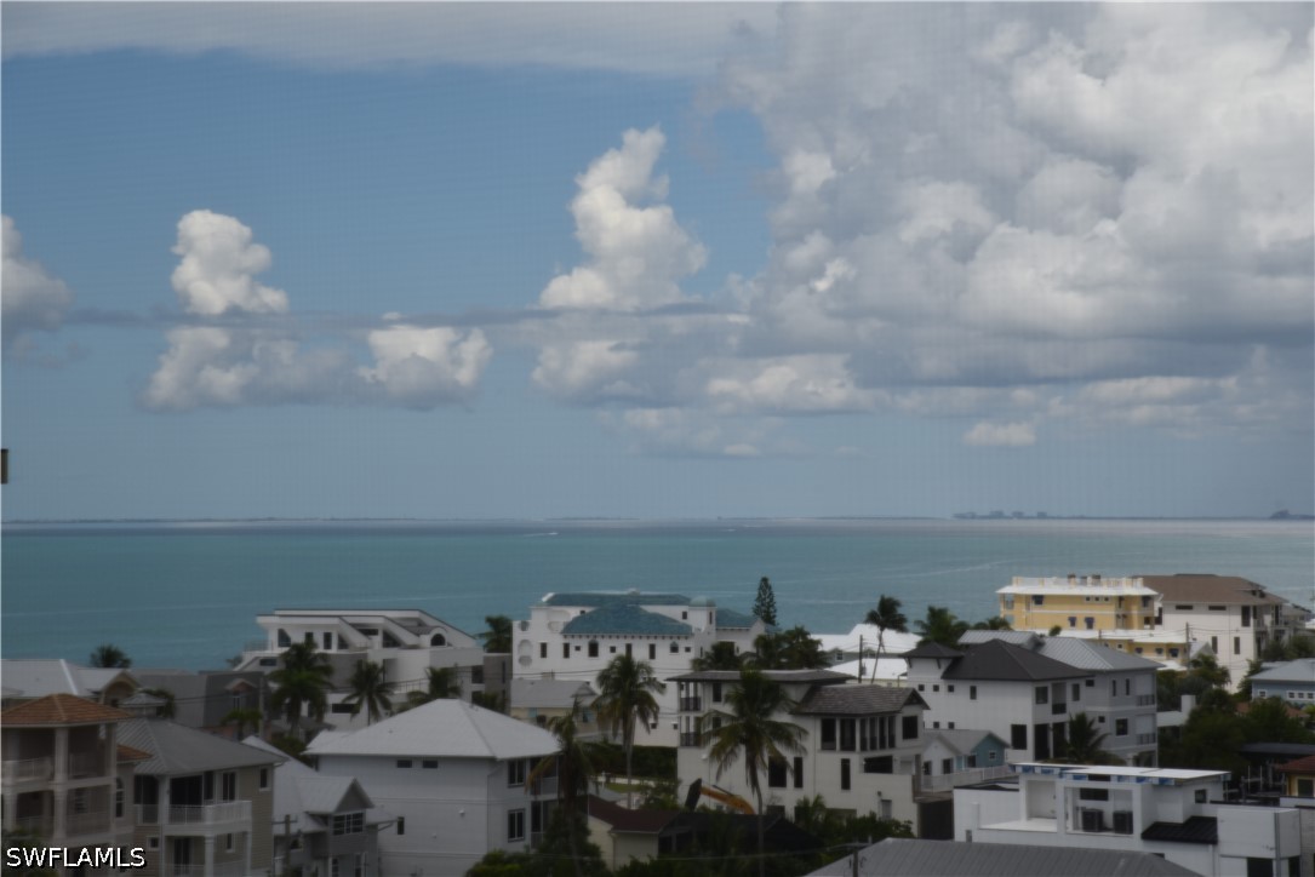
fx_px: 4384
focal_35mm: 120
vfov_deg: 11.4
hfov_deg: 17.1
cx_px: 658
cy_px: 438
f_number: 8
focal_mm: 120
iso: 200
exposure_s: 1/250
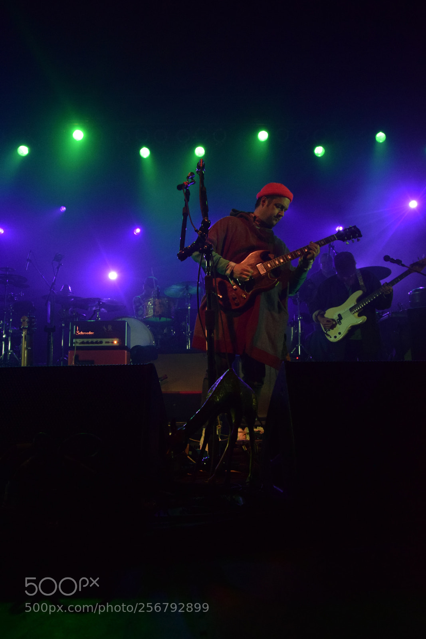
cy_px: 320
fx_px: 532
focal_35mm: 30
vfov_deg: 61.9
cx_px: 213
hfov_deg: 43.6
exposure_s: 1/125
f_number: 5.6
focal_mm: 20
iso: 1600
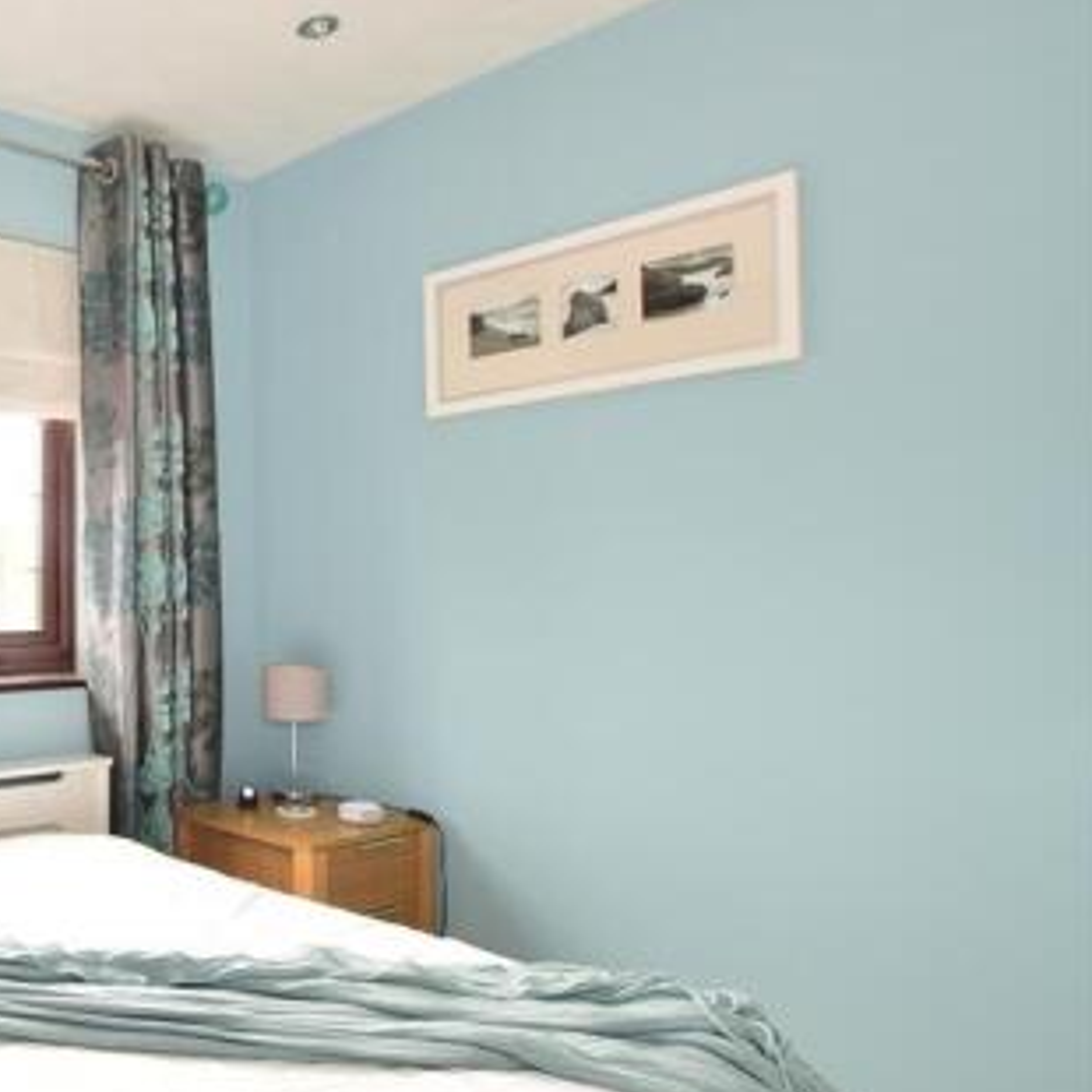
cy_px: 590
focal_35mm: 27
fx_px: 964
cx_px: -56
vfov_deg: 59.0
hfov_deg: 46.7
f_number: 7.1
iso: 500
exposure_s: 1/60
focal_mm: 10
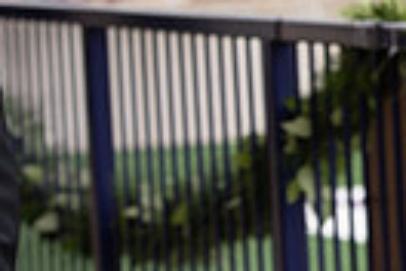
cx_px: 754
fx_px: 4951
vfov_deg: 3.1
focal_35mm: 439
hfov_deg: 4.6
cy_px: 42
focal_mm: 100
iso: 200
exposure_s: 1/200
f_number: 5
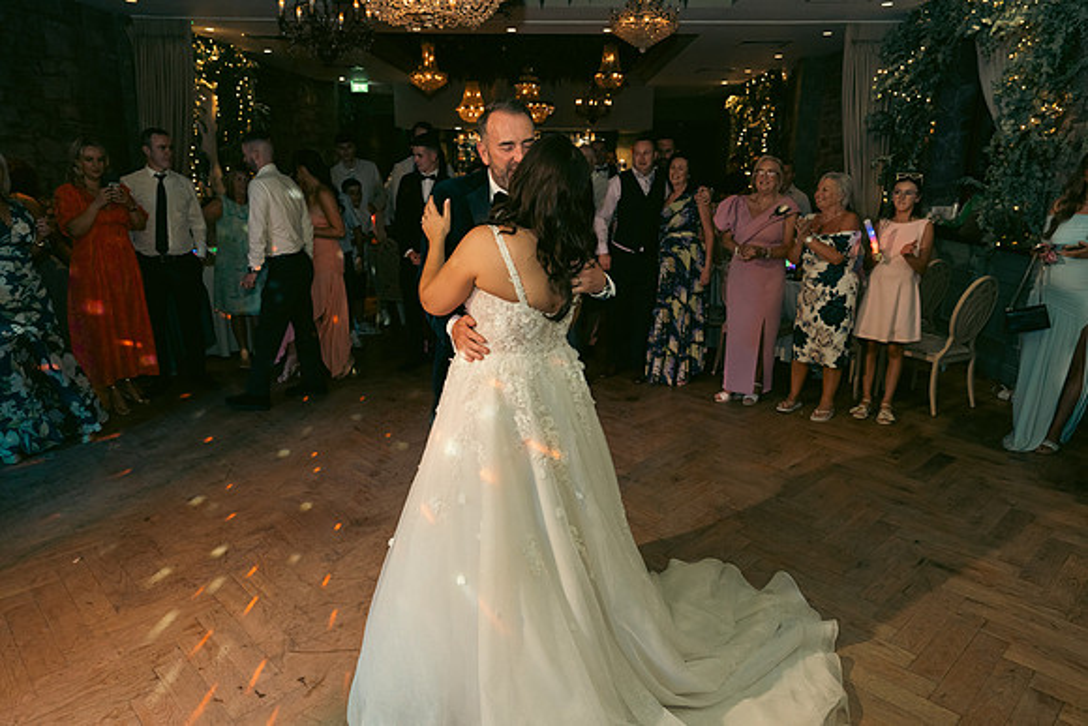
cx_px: 544
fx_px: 725
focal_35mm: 24
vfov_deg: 53.2
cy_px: 363
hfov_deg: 73.7
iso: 2500
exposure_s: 1/160
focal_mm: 24
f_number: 3.5
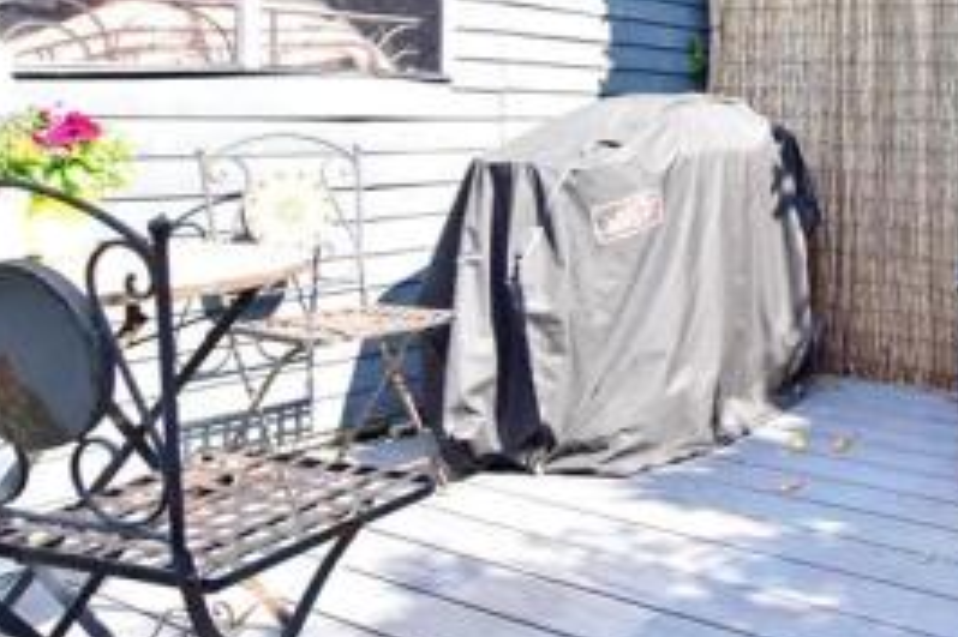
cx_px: 1041
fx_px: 984
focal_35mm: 37
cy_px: 121
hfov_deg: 41.8
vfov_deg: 34.7
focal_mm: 10
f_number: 8
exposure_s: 1/400
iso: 500
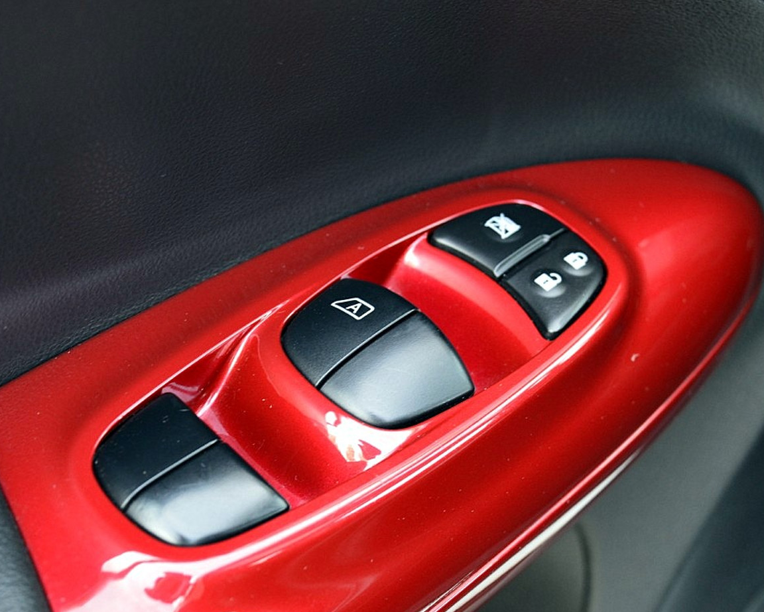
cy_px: 307
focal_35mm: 82
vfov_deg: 18.7
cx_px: 351
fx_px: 1854
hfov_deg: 23.3
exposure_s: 1/30
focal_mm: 48
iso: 800
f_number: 5.3
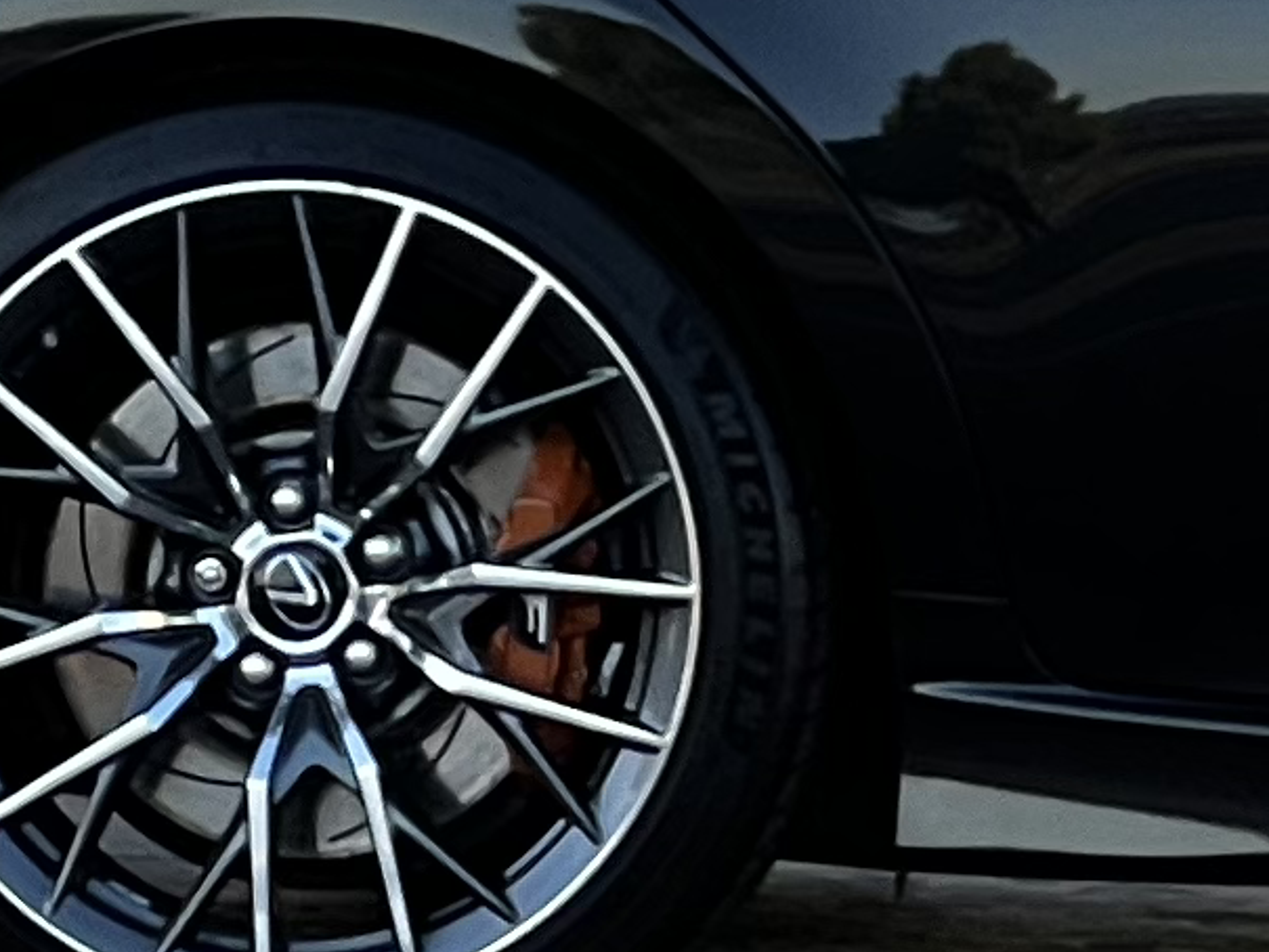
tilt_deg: +0.9
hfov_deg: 3.8
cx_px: 2435
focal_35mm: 513
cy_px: -216
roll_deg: -0.1
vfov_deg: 2.9
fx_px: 18810
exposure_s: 1/150
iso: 32
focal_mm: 9
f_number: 2.8
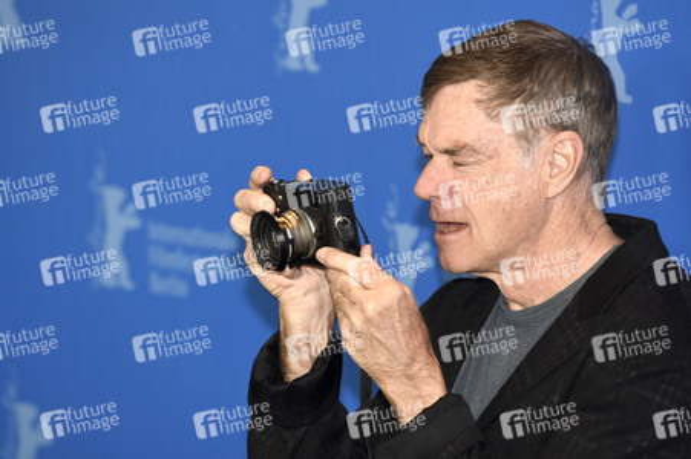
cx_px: 346
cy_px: 230
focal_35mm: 285
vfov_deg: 4.8
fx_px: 5466
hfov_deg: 7.2
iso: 640
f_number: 3.5
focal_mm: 190
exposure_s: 1/400
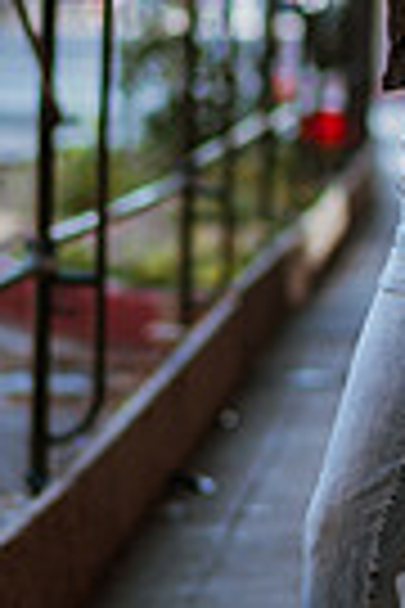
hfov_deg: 7.1
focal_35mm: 193
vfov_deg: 10.6
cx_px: 382
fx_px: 3257
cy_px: 149
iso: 50
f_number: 1.6
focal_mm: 58
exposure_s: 1/1000
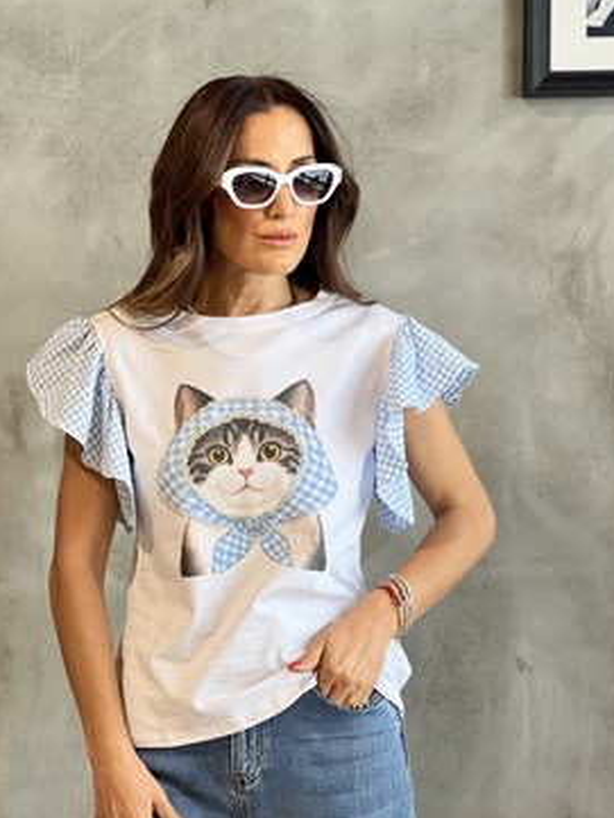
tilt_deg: -5.4
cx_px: 270
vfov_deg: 22.2
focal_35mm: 88
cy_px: 441
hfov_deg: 16.8
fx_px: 2080
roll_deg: +0.2
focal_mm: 9
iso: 125
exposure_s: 1/33
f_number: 2.8
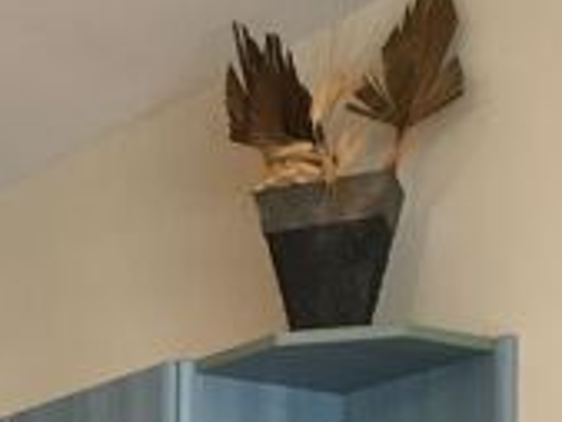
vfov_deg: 12.0
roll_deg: +0.0
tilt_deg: -1.6
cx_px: -113
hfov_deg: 17.1
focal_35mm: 110
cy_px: 844
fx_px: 1787
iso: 100
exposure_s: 1/33
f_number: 2.2
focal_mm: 4.15
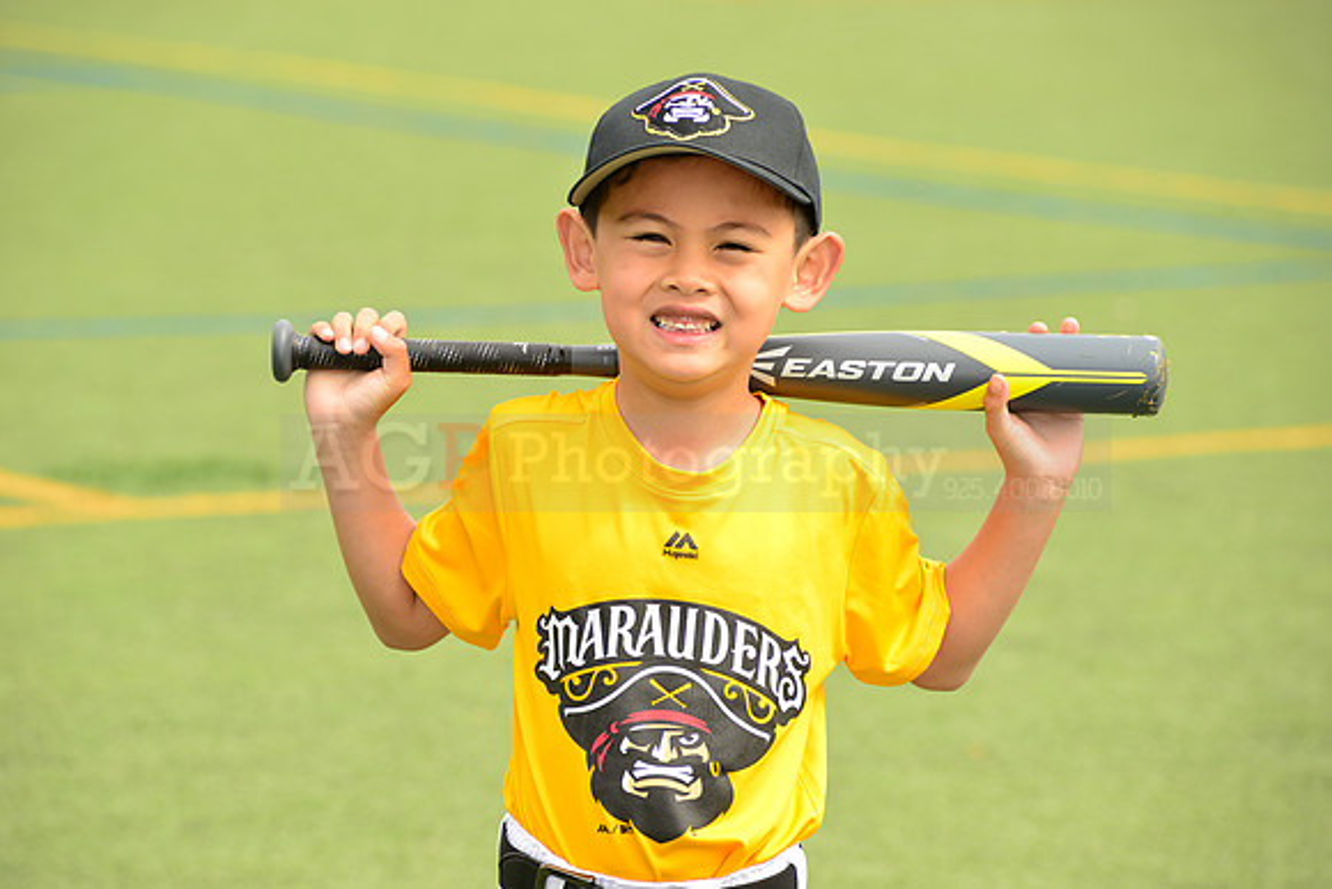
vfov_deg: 6.9
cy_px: 444
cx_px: 666
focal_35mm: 200
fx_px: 7401
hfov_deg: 10.3
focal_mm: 200
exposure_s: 1/250
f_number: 9
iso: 200
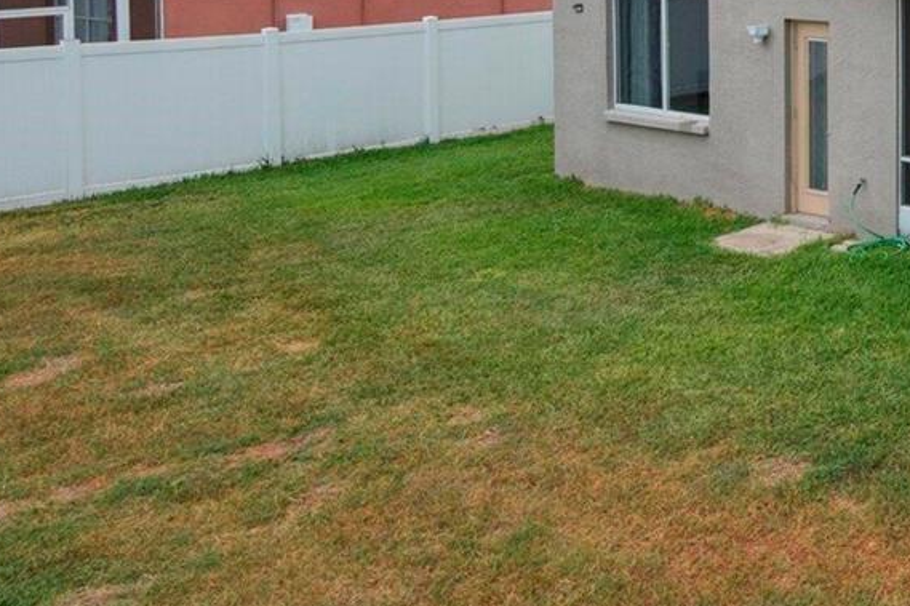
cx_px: 1259
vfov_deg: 27.3
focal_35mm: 45
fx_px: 1137
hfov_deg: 30.9
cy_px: -66
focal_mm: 16
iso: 400
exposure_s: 1/500
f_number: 11
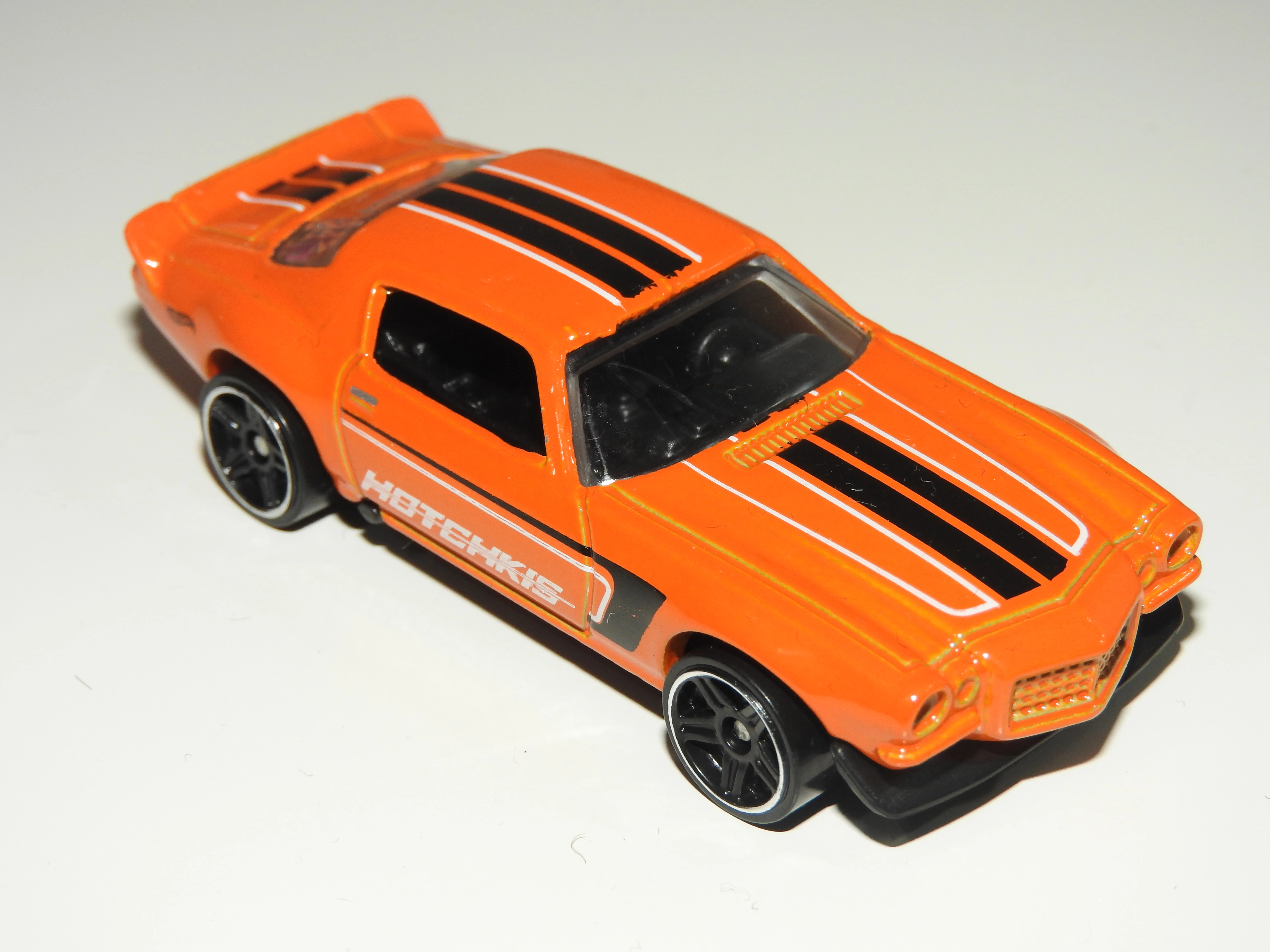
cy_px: 476
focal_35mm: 95
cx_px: 635
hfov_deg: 20.7
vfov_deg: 15.6
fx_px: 3485
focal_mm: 17
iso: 200
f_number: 5.3
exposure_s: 1/60
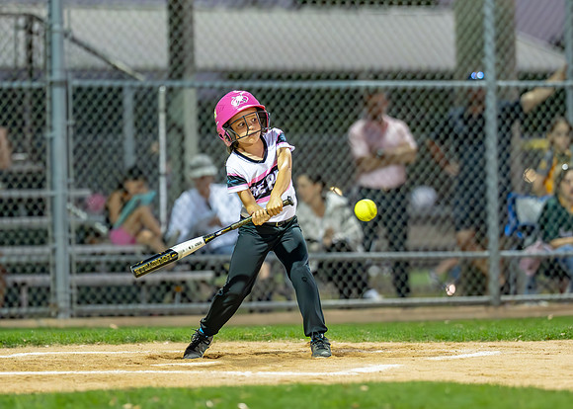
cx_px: 232
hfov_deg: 6.6
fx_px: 4939
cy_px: 168
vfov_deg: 4.7
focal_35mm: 304
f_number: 1.8
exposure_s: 1/1600
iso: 6400
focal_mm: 135
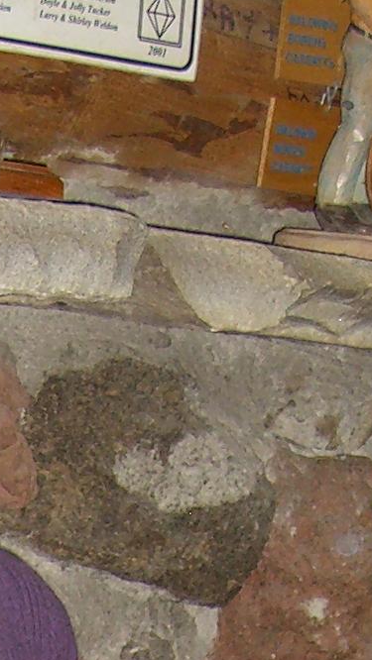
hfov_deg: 6.3
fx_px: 3347
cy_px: 1347
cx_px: -238
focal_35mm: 191
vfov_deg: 10.3
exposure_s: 1/60
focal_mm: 7.9
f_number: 2.8
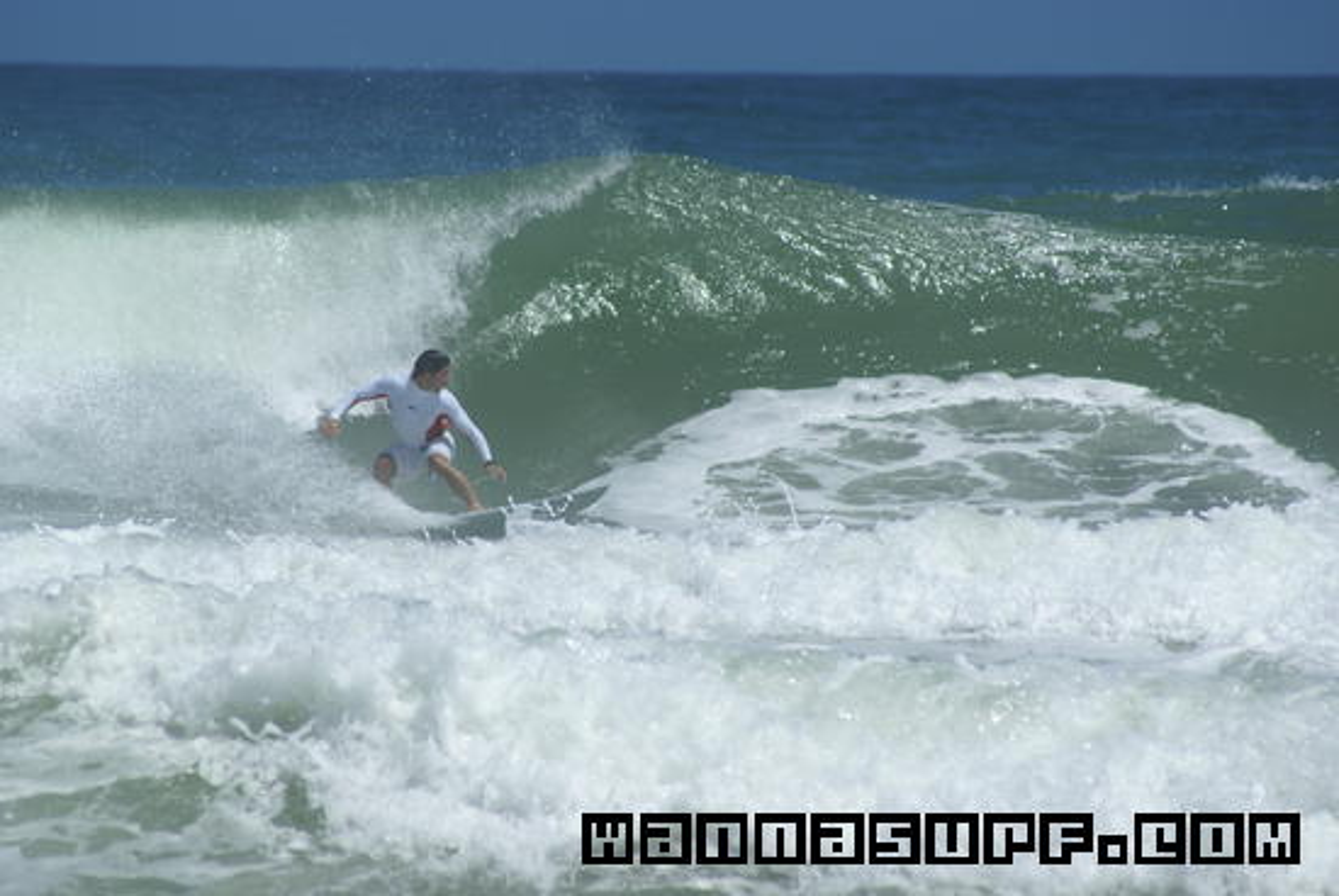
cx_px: 670
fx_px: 16755
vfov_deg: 3.1
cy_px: 448
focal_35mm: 450
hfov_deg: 4.6
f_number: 8
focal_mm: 300
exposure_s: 1/640
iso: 100
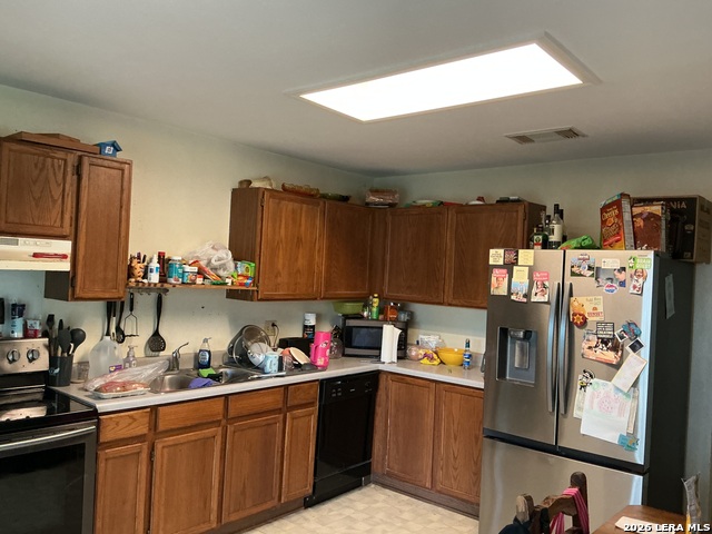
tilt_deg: +0.3
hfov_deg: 61.7
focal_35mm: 29
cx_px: 356
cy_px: 267
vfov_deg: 48.2
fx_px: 596
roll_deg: -2.3
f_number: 1.8
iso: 200
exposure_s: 1/60
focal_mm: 3
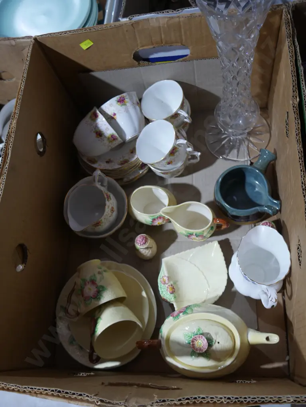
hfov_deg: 46.8
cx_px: 153
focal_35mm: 30
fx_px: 354
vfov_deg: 60.0
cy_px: 204
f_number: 3.6
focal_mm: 15
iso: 500
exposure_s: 1/60
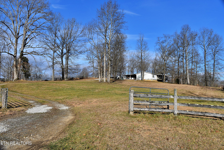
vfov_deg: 43.6
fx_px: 187
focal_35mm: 30
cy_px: 75
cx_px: 112
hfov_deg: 61.9
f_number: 9
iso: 100
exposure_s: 1/320
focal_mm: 20
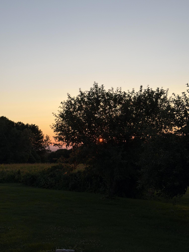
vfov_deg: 39.7
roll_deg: +1.8
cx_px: 94
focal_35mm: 48
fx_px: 349
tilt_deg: +3.0
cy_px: 126
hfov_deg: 30.3
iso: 64
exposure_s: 1/2342
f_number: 1.78
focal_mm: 6.76
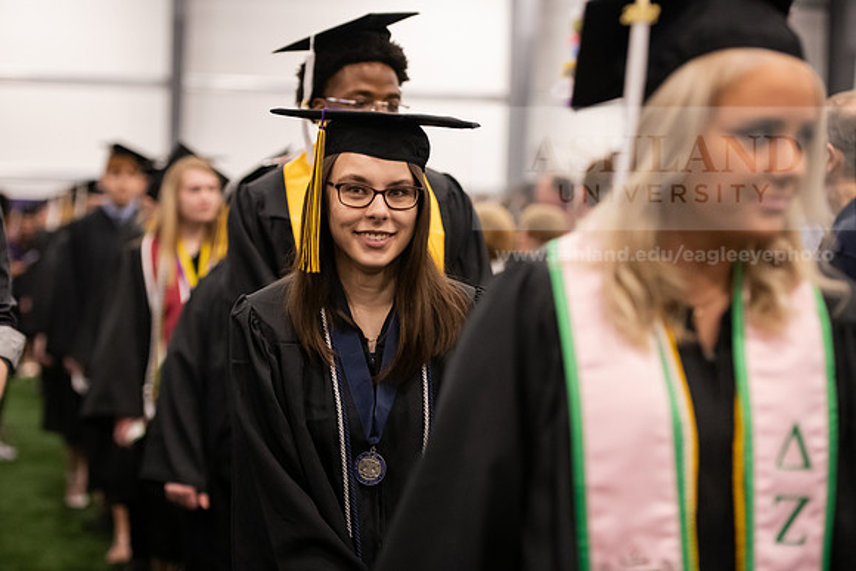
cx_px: 428
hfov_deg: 21.5
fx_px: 2259
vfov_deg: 14.4
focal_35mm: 95
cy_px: 286
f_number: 3.2
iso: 3200
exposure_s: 1/200
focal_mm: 95
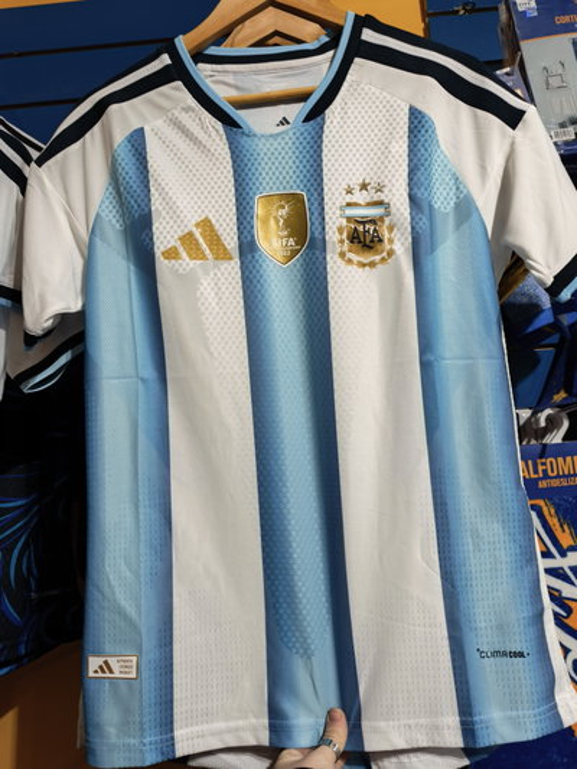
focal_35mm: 23
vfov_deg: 73.9
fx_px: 511
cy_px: 384
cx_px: 288
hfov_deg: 58.9
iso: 800
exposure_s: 1/33.3
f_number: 1.65
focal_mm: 6.14
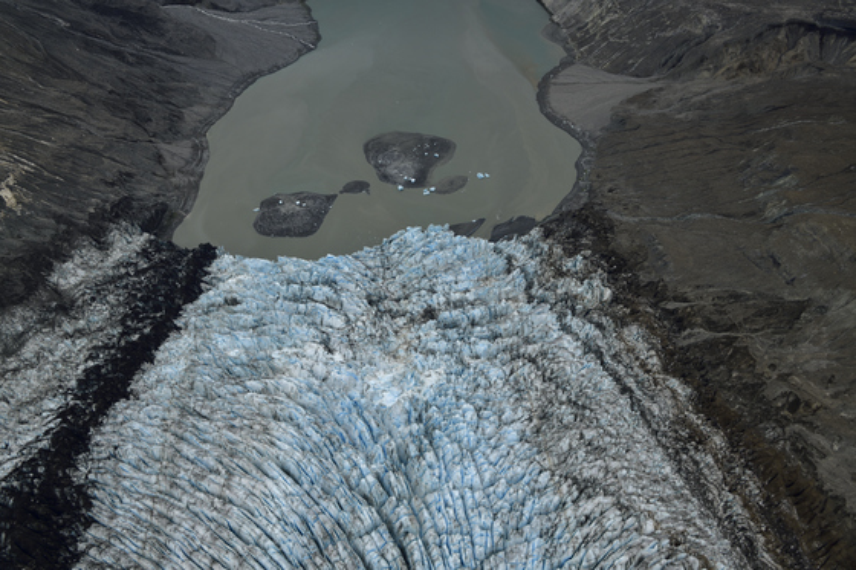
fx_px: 761
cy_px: 285
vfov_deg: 41.1
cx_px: 428
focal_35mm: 32
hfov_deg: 58.7
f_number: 11
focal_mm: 32
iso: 64
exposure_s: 1/100
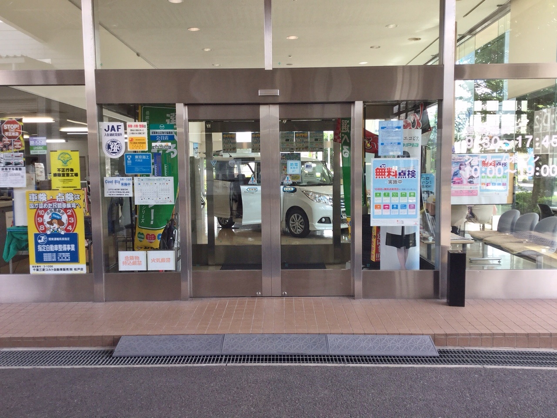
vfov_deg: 45.4
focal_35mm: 31
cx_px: 278
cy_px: 209
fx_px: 499
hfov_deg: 58.4
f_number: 2.4
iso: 32
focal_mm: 3.3
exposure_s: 1/120
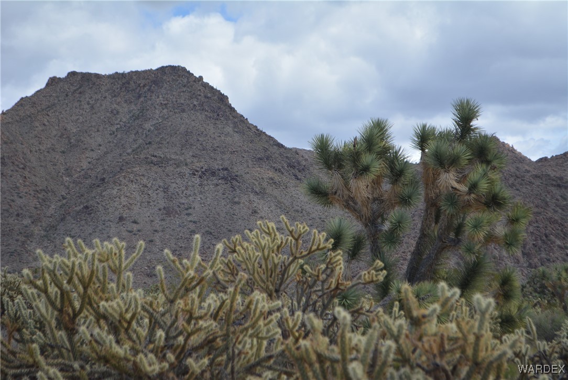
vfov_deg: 16.6
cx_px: 284
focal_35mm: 82
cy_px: 190
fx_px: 1302
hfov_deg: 24.6
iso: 400
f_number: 6.3
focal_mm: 55
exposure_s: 1/1600
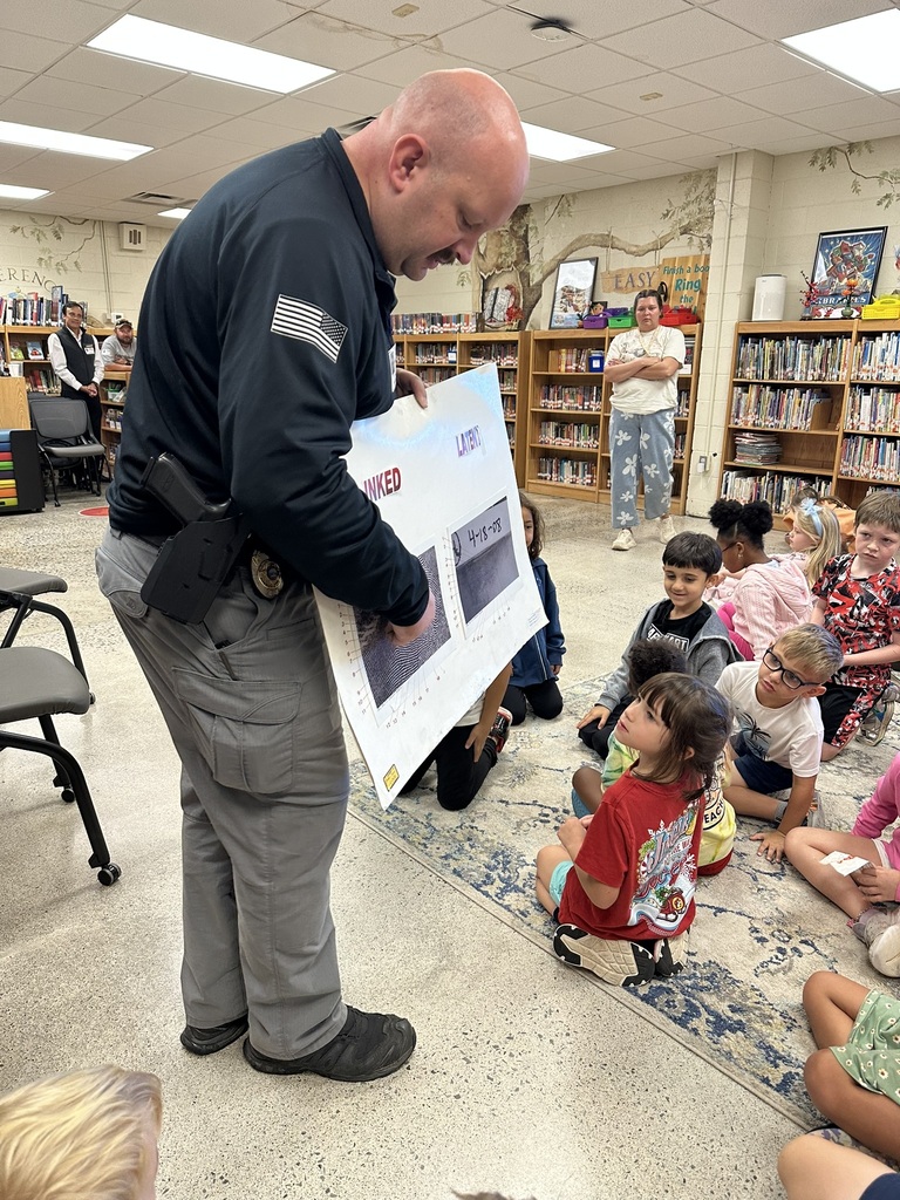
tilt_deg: -14.3
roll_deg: -1.7
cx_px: 450
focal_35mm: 24
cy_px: 600
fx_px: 832
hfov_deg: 56.8
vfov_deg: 71.6
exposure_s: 1/120
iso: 200
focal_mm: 6.86
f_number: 1.78
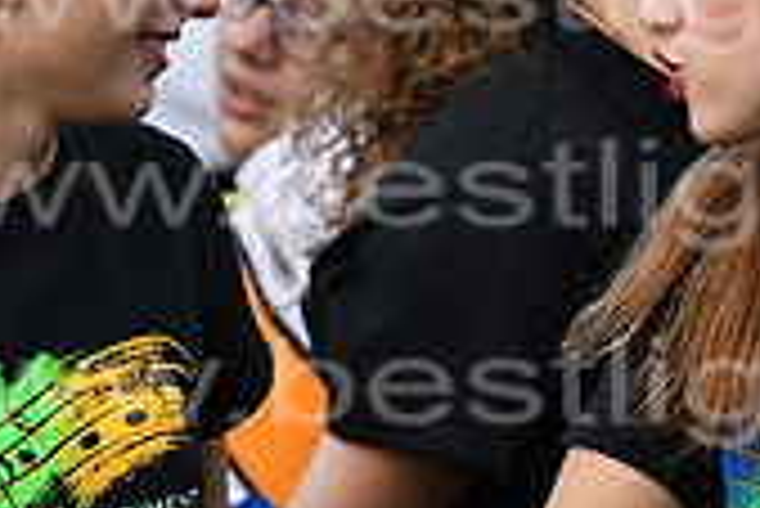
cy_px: 97
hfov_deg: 1.3
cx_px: 859
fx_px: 32623
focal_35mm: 1544
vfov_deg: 0.9
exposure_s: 1/800
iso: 3200
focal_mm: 300
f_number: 5
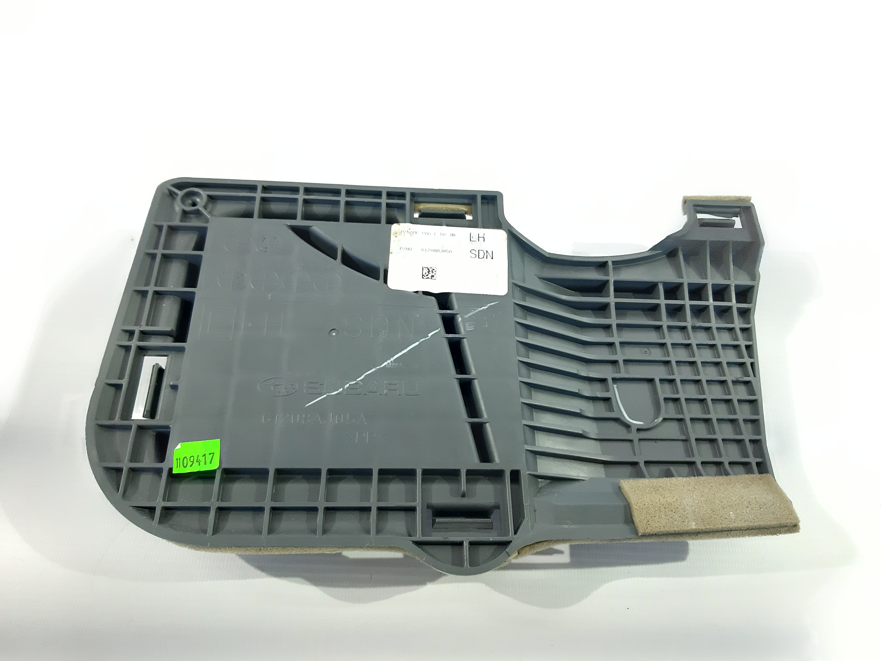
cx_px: 440
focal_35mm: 27
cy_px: 330
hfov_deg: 65.3
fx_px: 687
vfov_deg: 51.4
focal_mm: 3.93
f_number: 1.7
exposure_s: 1/50
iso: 320
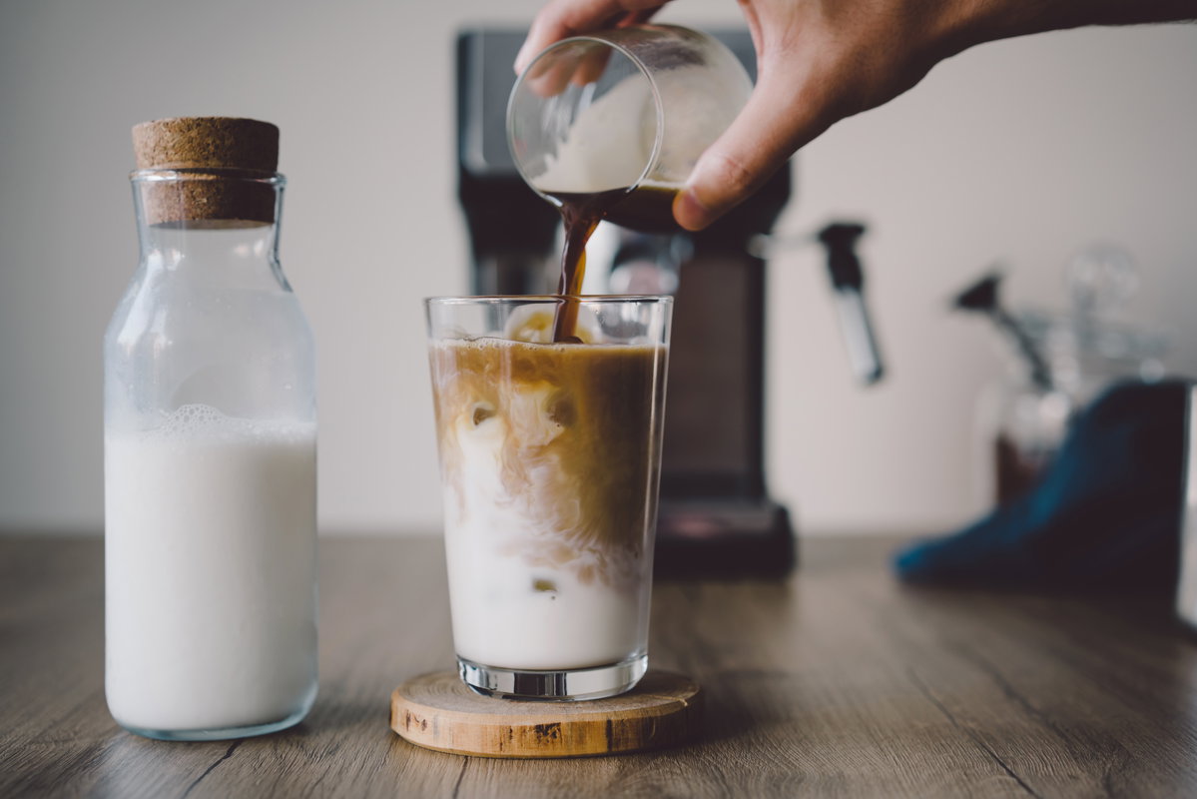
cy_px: 400
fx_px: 1829
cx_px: 598
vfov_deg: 24.6
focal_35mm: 55
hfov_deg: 36.2
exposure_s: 1/60
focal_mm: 55
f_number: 2.8
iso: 200
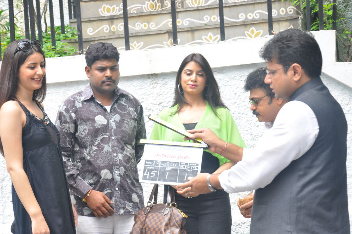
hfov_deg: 19.5
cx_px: 176
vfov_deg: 13.0
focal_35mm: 105
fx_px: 1025
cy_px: 117
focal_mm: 70
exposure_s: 1/125
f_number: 8
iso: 250
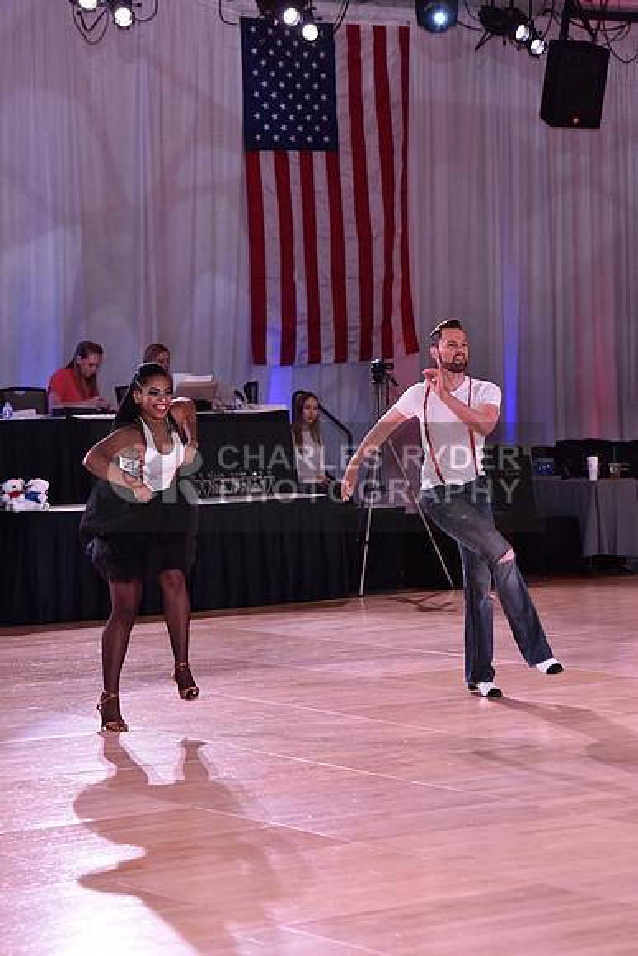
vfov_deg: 19.5
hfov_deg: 13.0
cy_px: 478
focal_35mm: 105
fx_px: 2789
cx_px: 319
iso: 1600
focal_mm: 105
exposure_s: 1/250
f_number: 4.5
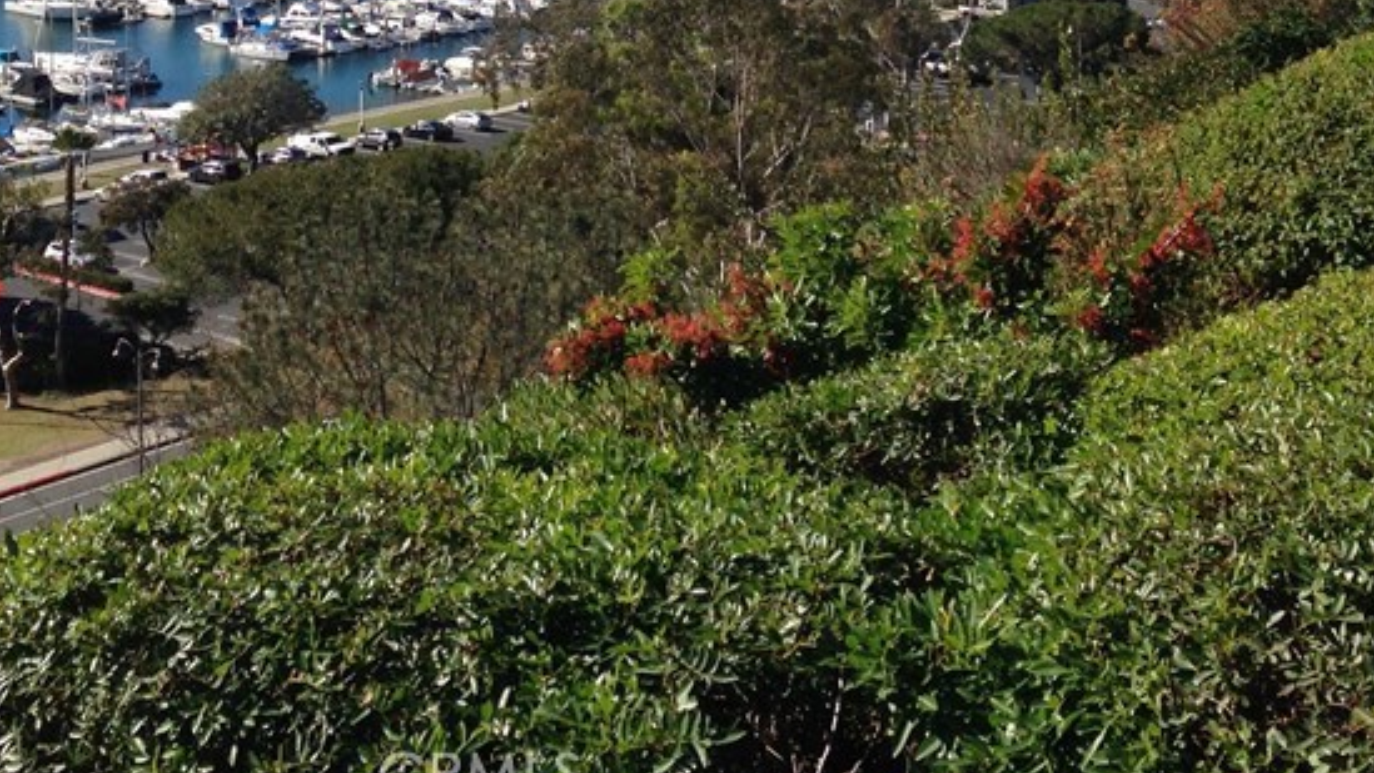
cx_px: 678
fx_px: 2441
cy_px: -150
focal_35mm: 67
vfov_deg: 17.2
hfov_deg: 31.4
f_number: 2.4
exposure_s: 1/1595
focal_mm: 4.12
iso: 50
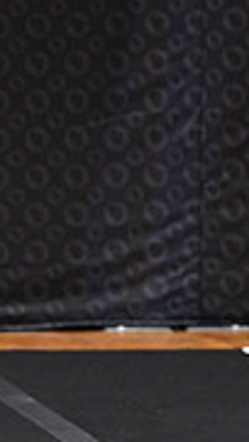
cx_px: -439
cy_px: 333
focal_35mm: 678
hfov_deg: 1.8
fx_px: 7947
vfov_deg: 3.2
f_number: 3.5
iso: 5000
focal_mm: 135
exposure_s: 1/500
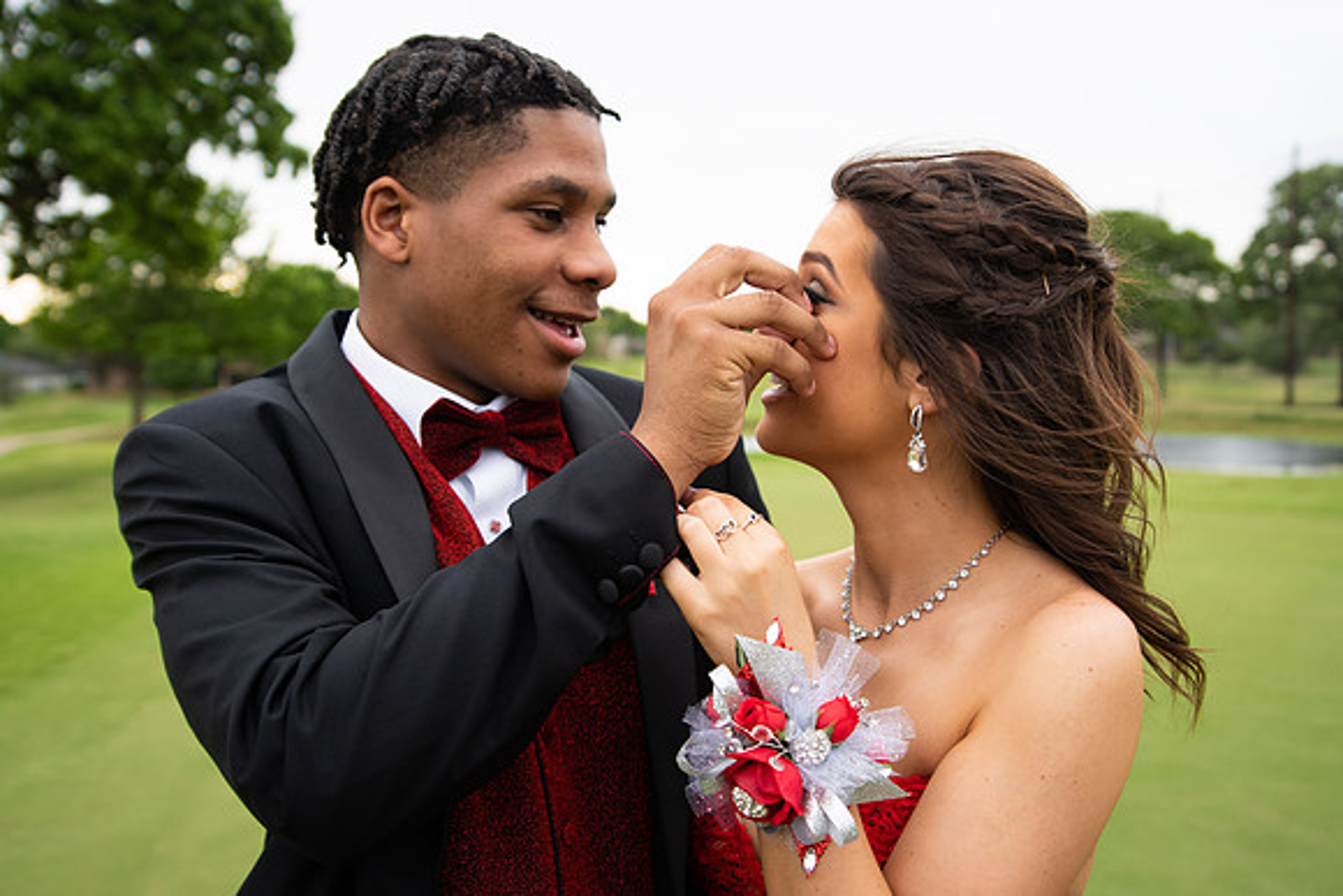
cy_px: 449
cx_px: 672
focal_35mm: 36
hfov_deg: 53.0
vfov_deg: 36.8
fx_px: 1347
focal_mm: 24
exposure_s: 1/500
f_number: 2.8
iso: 320
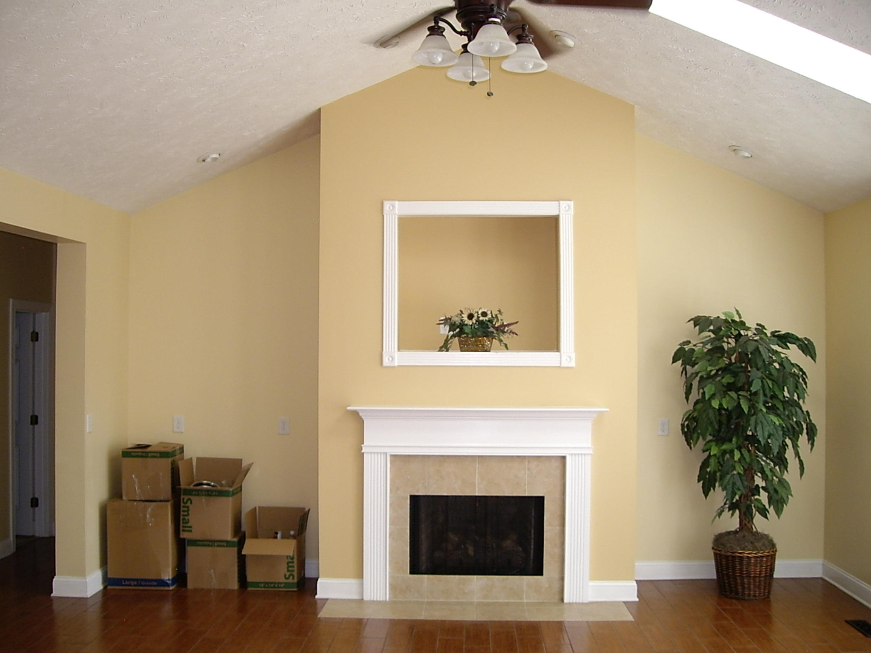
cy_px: 326
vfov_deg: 37.7
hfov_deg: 49.0
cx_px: 436
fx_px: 956
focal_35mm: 38
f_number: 2.7
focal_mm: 6.2
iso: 100
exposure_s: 1/80
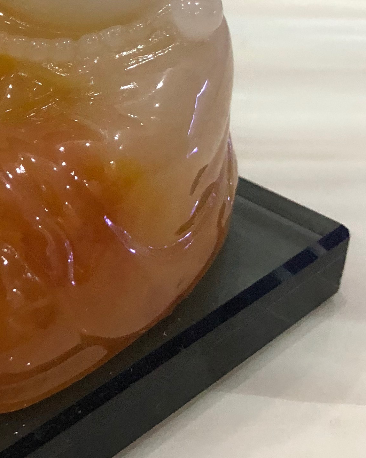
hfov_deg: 19.0
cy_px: 41
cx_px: -45
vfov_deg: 24.0
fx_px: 1042
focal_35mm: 77
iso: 100
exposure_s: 1/14
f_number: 1.8
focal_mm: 3.99
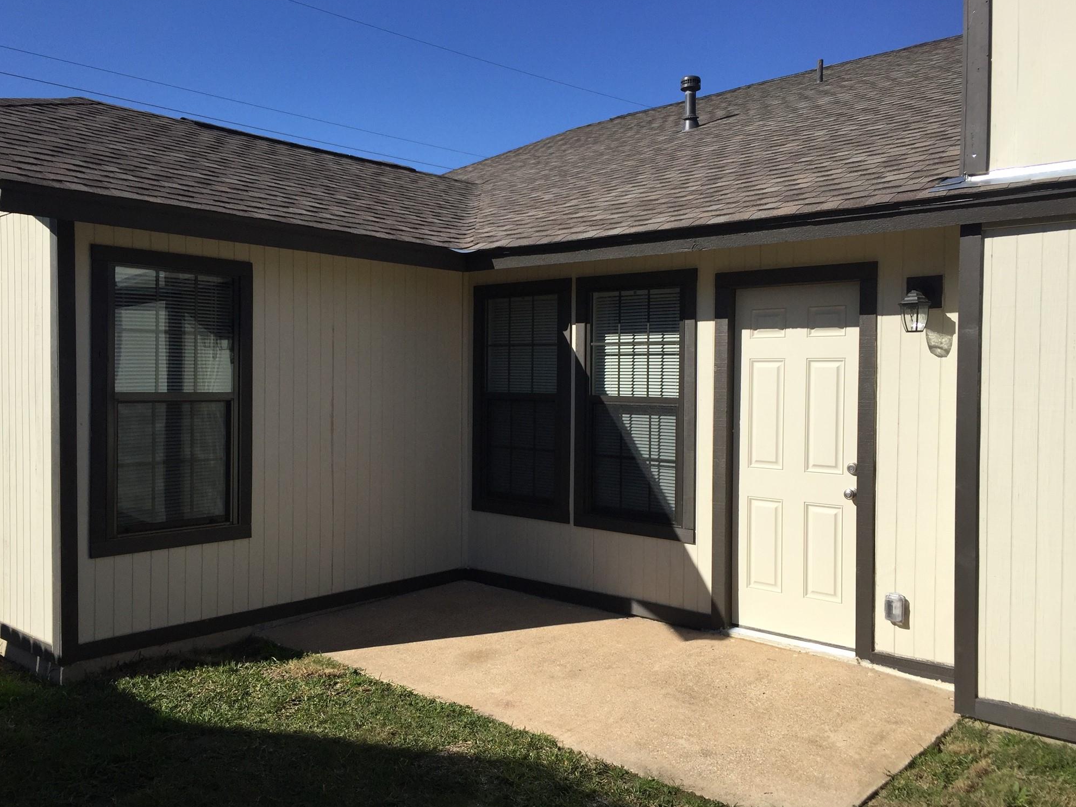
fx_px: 933
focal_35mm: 30
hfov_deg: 60.0
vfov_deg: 46.8
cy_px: 401
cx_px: 537
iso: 32
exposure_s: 1/3300
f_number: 2.2
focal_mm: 4.15
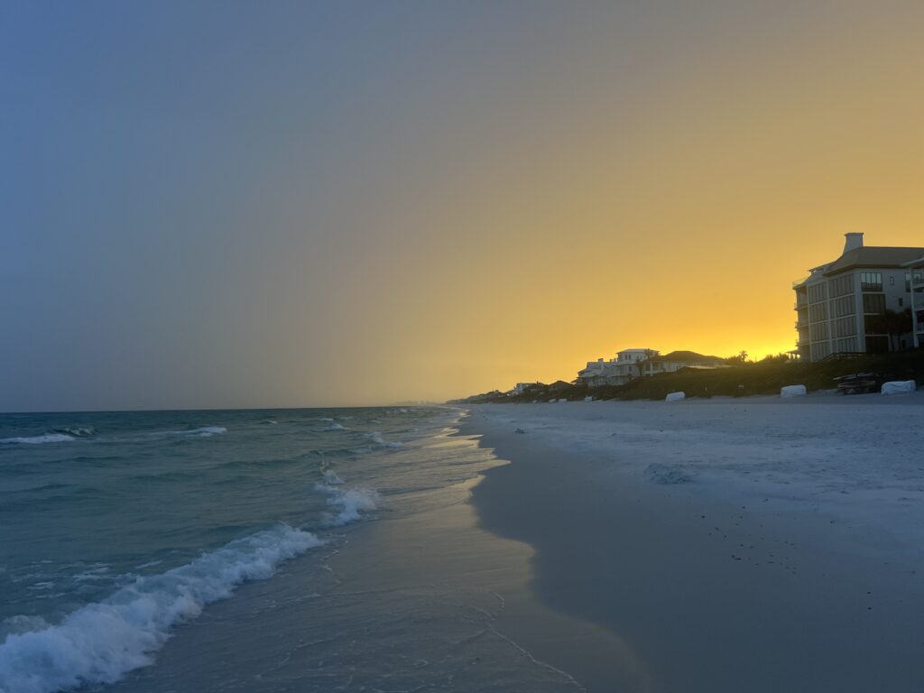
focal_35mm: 26
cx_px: 462
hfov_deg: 67.3
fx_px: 694
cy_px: 346
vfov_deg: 53.1
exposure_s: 1/70
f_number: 1.5
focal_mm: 5.7
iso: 125
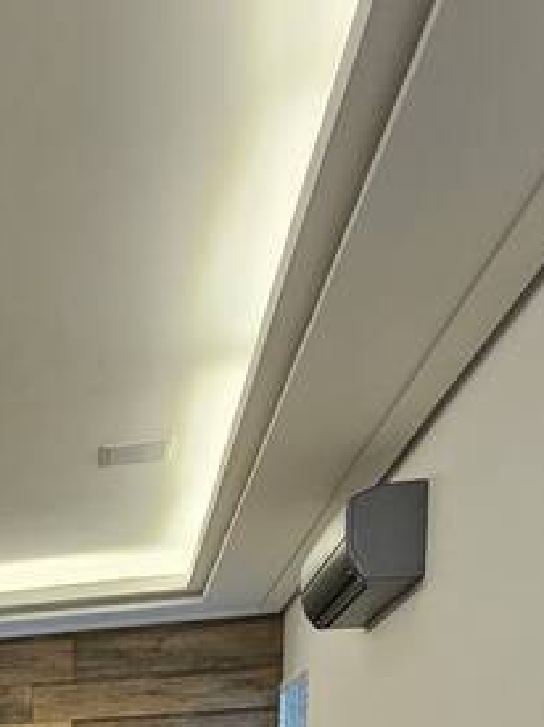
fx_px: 1069
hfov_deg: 22.8
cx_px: -290
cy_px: 1026
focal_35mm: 51
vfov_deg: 28.2
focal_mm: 2.2
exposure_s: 1/60
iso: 200
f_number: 2.2
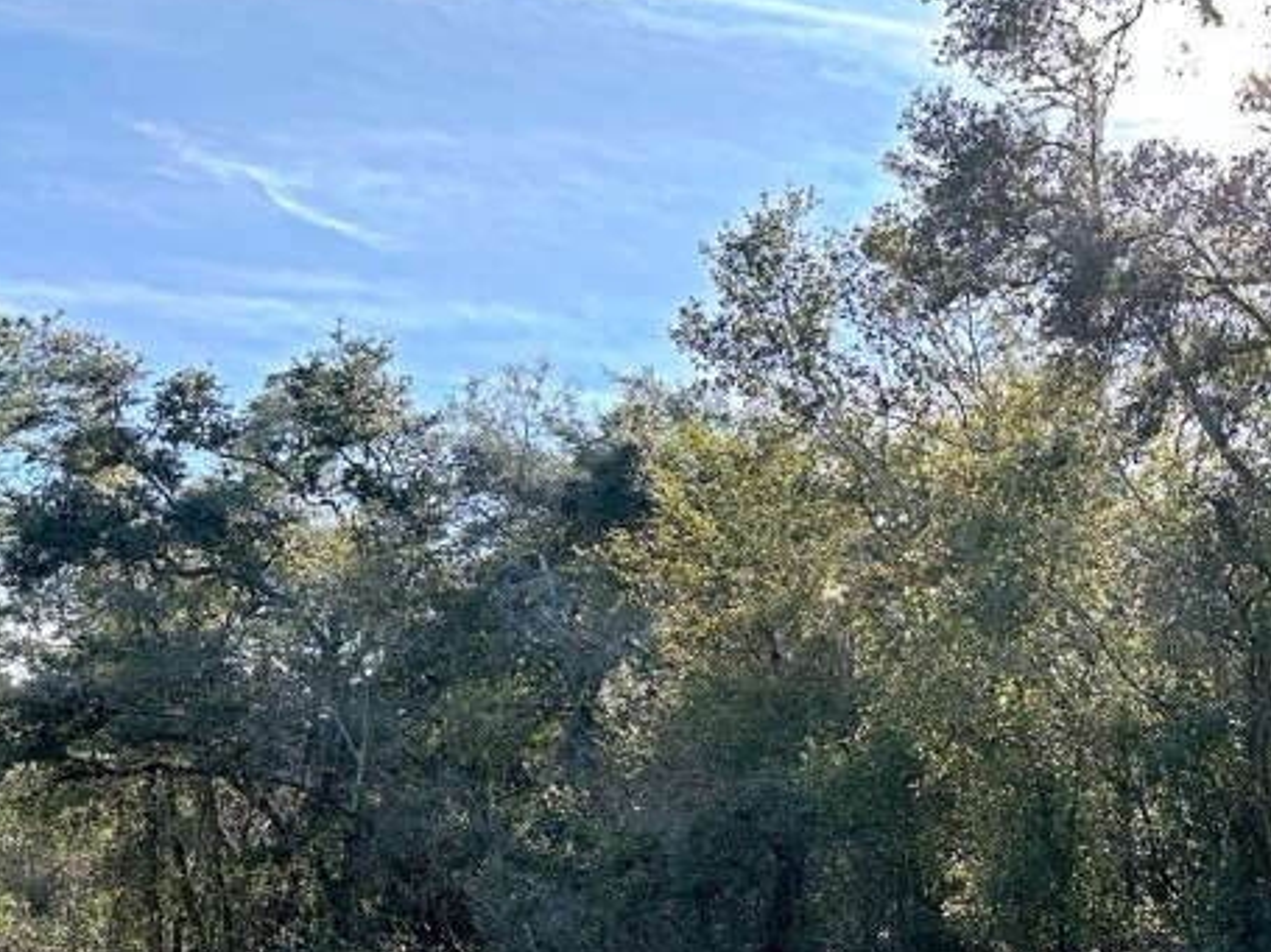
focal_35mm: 54
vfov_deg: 26.9
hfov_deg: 32.6
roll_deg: -1.0
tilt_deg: +9.7
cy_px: 631
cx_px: 1274
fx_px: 1982
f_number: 1.78
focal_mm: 6.86
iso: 80
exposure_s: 1/2028
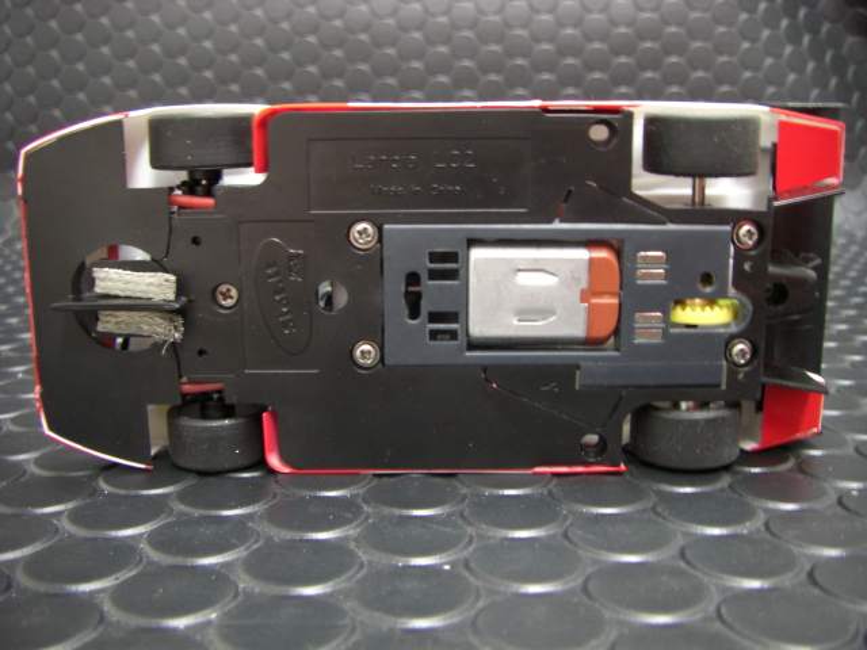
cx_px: 434
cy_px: 325
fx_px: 952
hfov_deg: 49.0
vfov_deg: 37.7
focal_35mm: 38
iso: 200
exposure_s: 1/5
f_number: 3.4
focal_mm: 6.3
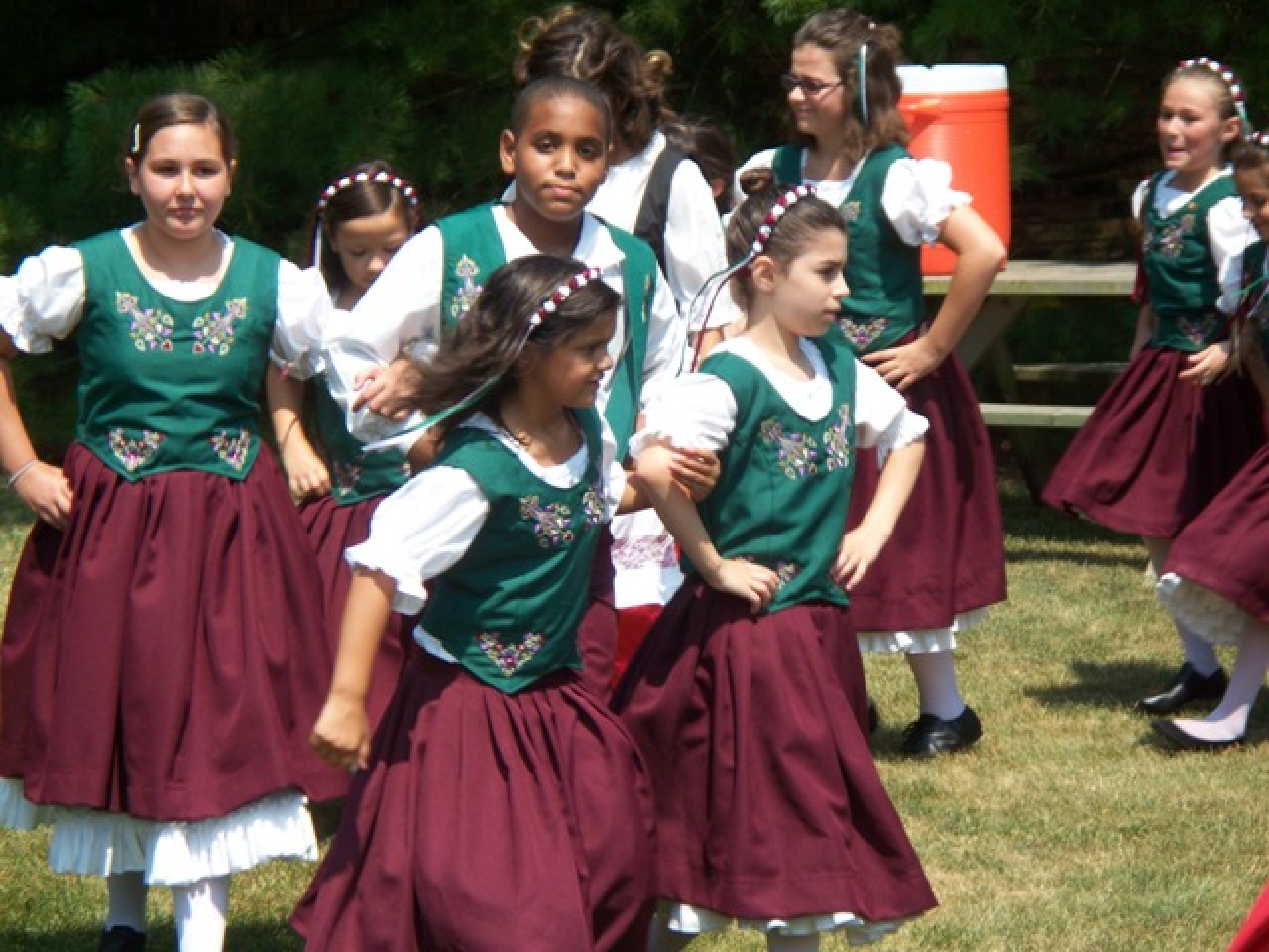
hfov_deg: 11.0
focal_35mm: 180
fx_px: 6599
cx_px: 634
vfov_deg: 8.2
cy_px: 476
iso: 64
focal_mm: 37.7
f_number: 5.1
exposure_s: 1/250
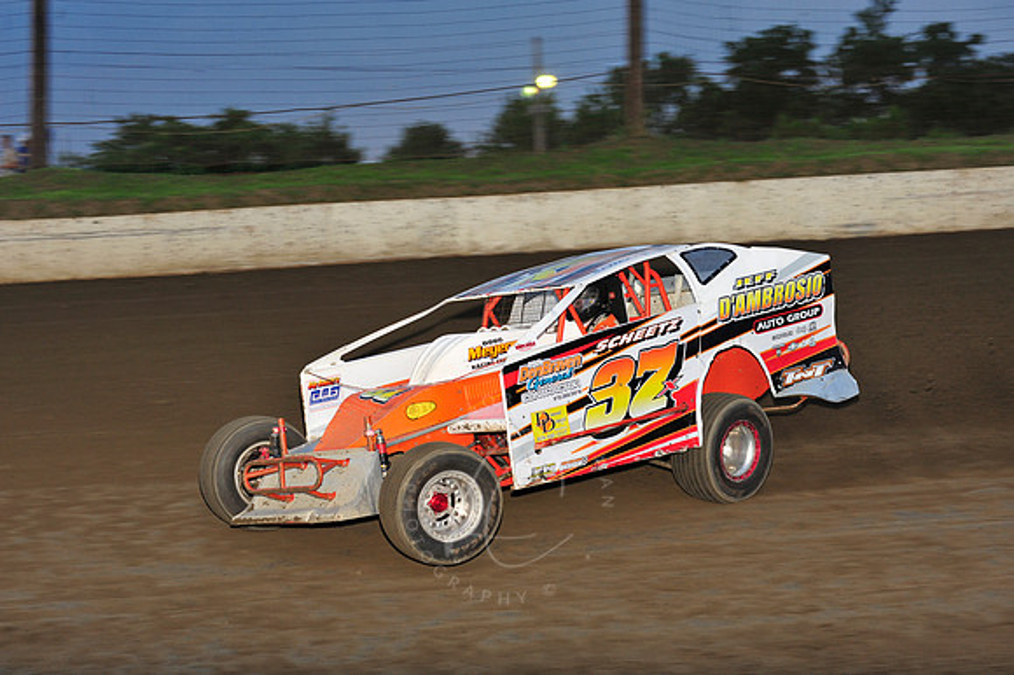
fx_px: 2421
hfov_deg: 23.7
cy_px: 338
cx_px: 507
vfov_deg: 15.9
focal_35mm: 86
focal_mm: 86
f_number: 6.3
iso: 640
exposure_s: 1/320
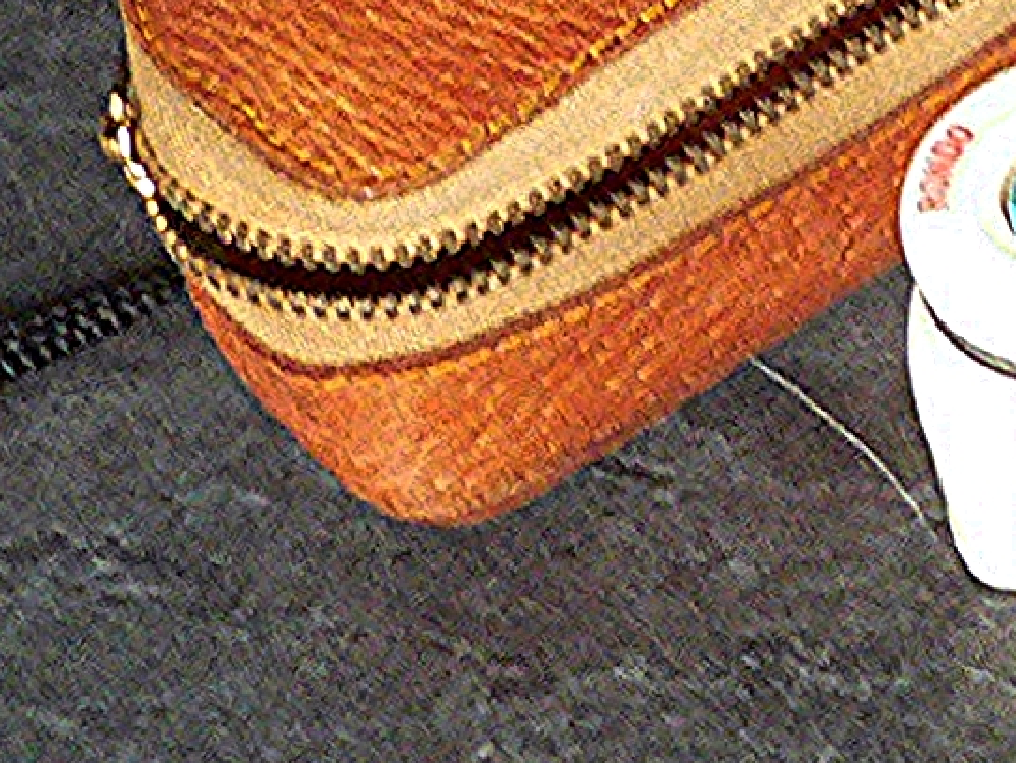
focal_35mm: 170
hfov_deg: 10.4
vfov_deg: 8.5
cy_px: -454
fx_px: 4992
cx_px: 2223
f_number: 2.8
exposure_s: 1/20
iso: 400
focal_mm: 6
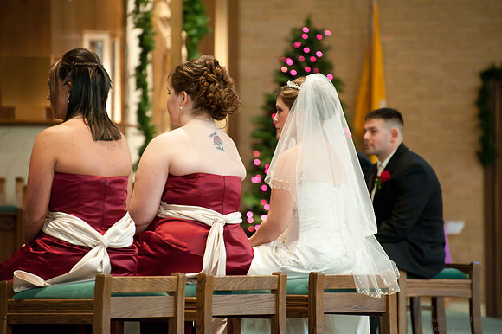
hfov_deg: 9.0
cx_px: 251
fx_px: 3205
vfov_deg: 6.0
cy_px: 167
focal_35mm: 230
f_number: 5.3
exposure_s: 1/50
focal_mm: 230
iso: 5000
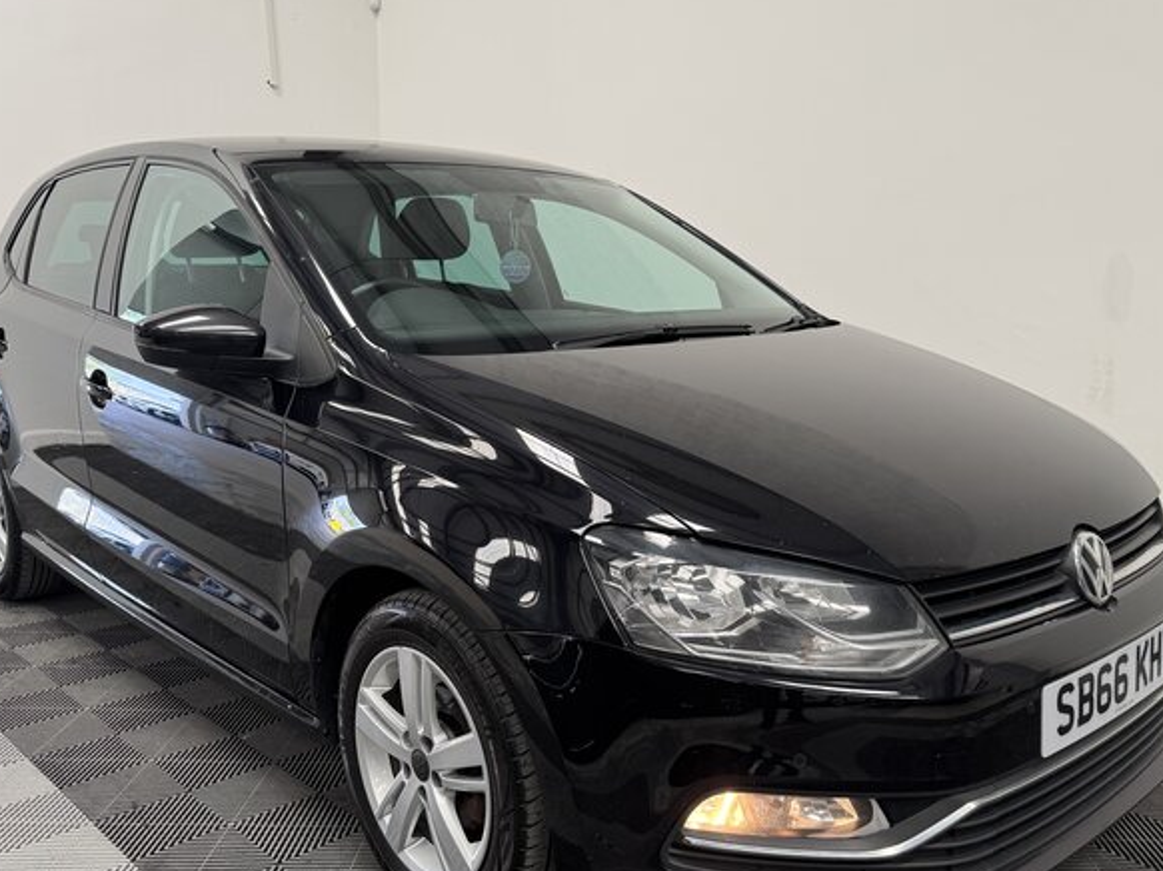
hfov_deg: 55.3
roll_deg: +0.0
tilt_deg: -12.9
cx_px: 609
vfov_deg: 42.8
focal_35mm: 33
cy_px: 489
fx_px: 1108
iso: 100
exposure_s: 1/121
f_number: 1.78
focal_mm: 6.76
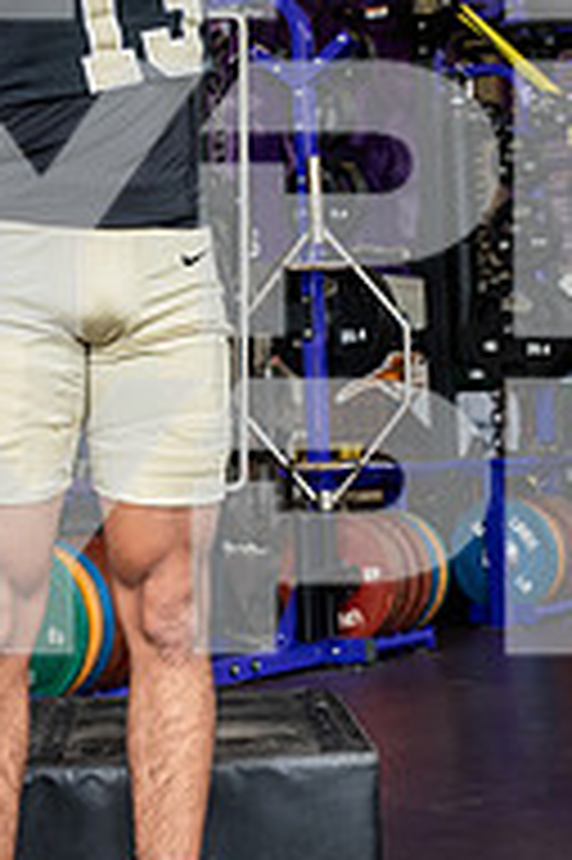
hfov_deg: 16.0
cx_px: 149
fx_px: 2029
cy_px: 203
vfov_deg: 23.7
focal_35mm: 85
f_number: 5.6
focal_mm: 36
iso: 500
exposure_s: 1/250
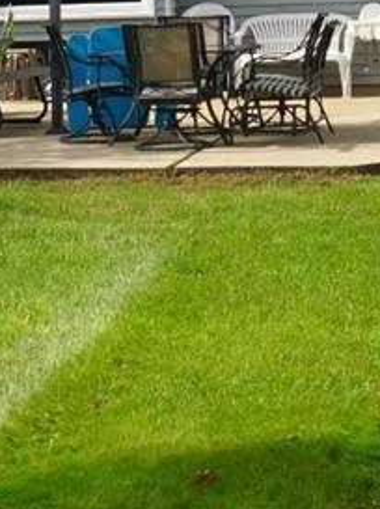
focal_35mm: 130
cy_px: -48
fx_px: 1907
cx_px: 88
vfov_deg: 14.8
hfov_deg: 11.3
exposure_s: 1/125
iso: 100
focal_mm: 24
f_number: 13
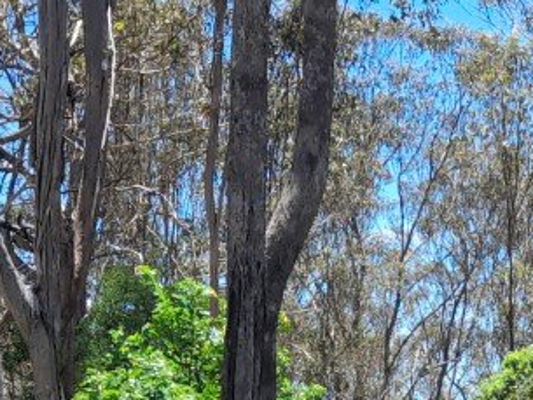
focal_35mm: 118
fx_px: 1818
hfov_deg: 16.4
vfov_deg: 11.8
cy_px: 679
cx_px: 500
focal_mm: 4.6
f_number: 2
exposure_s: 1/279
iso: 20
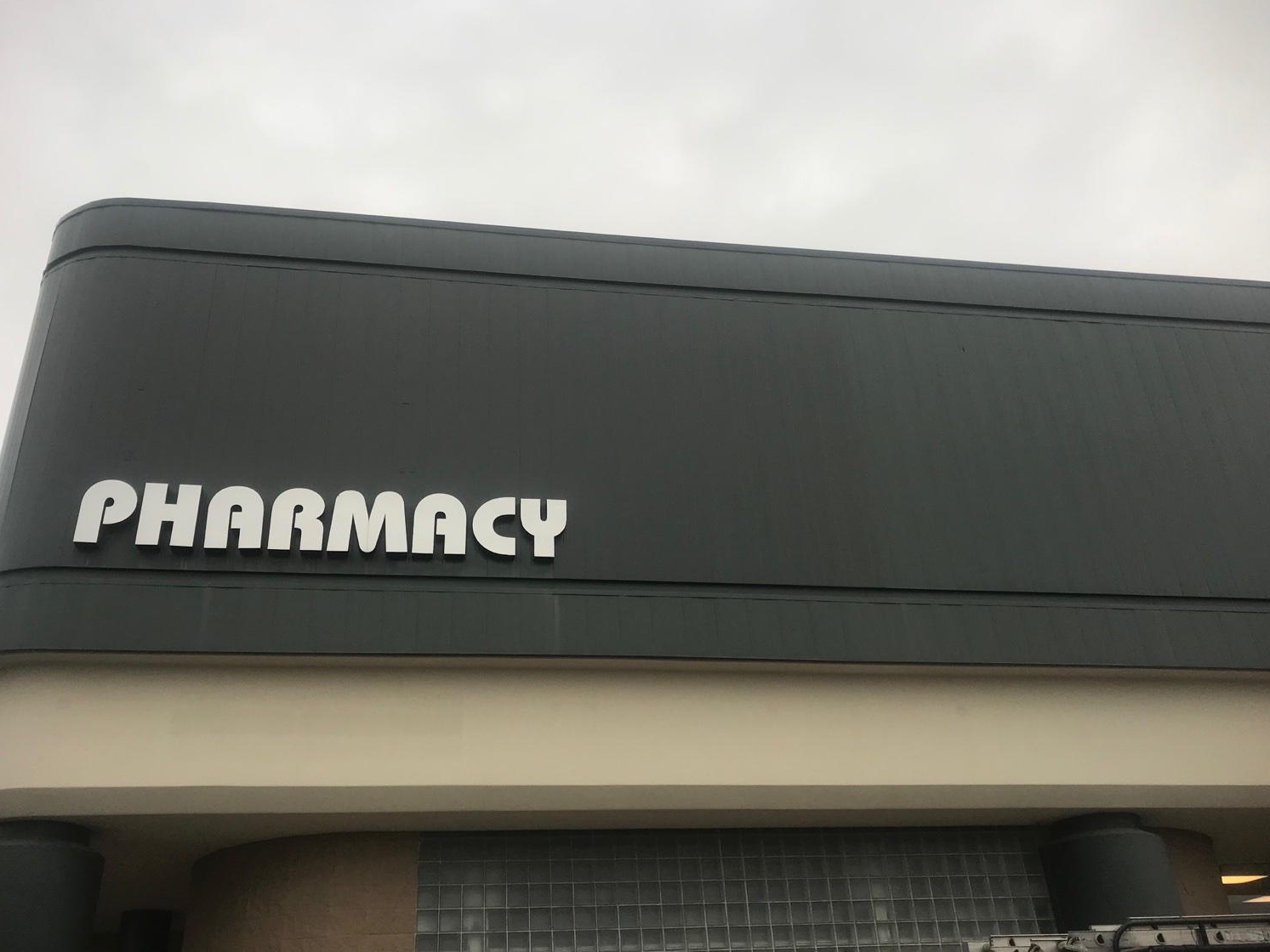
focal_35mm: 30
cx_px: 602
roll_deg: +0.9
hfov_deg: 59.9
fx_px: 1101
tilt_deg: +29.0
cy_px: 497
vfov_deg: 46.8
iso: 20
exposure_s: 1/267
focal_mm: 3.99
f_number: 1.8
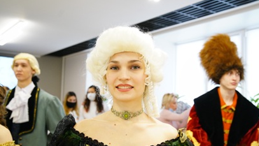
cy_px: 78
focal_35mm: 41
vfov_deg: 29.0
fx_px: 282
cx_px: 131
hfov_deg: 49.4
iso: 4000
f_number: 4.5
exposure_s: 1/200
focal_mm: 38
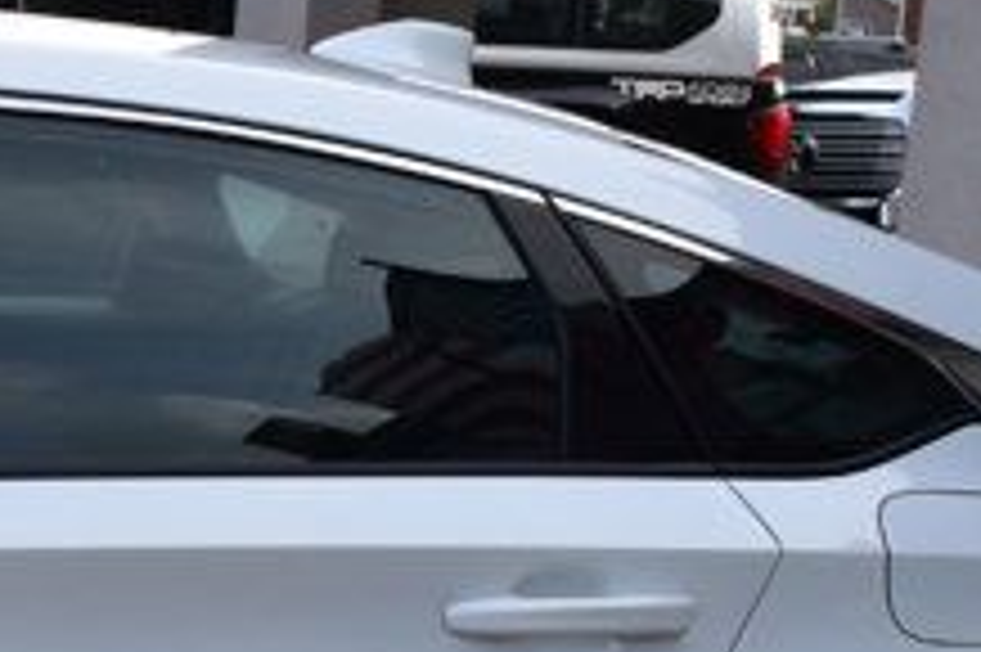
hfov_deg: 14.8
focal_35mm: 127
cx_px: -549
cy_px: 670
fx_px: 3458
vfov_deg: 10.7
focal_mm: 18
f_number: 10
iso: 400
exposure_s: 1/320
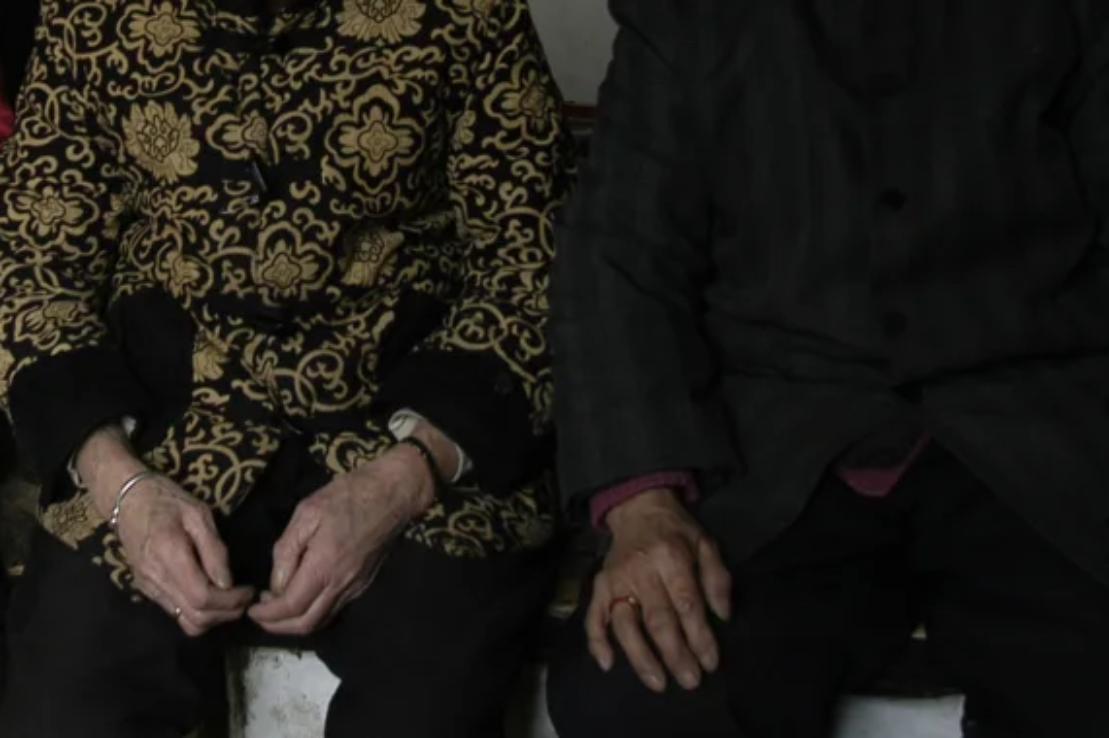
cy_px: 60
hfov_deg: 31.4
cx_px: 299
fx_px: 1940
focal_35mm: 63
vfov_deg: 21.0
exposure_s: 1/100
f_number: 3.5
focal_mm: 20
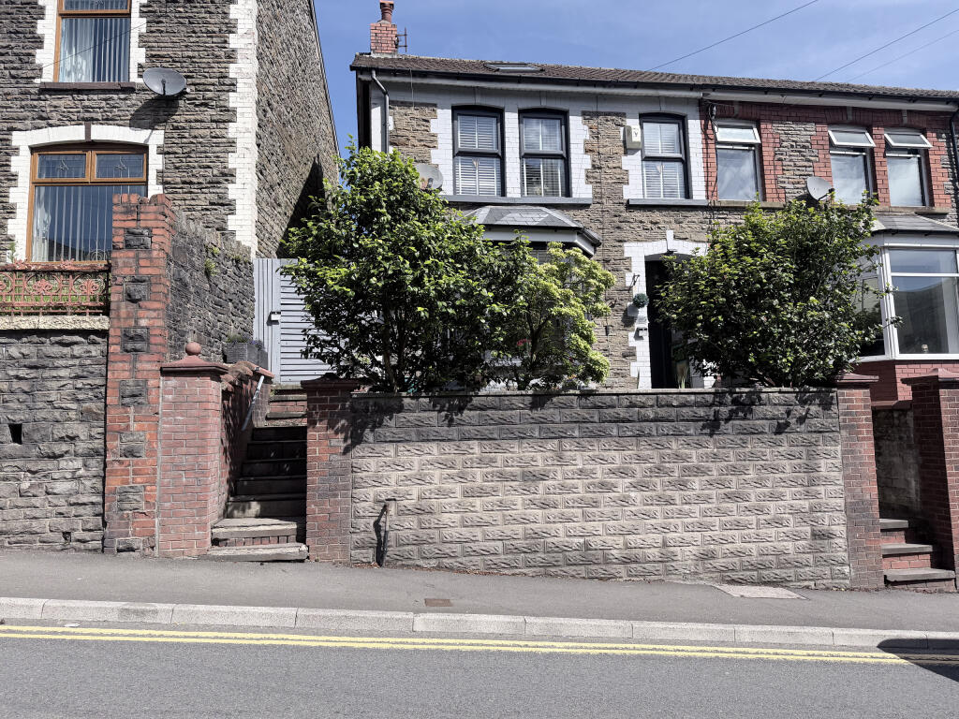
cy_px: 360
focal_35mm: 24
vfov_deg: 56.8
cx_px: 480
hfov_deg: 71.6
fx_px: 665
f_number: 1.78
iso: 100
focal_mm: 6.76
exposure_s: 1/6173
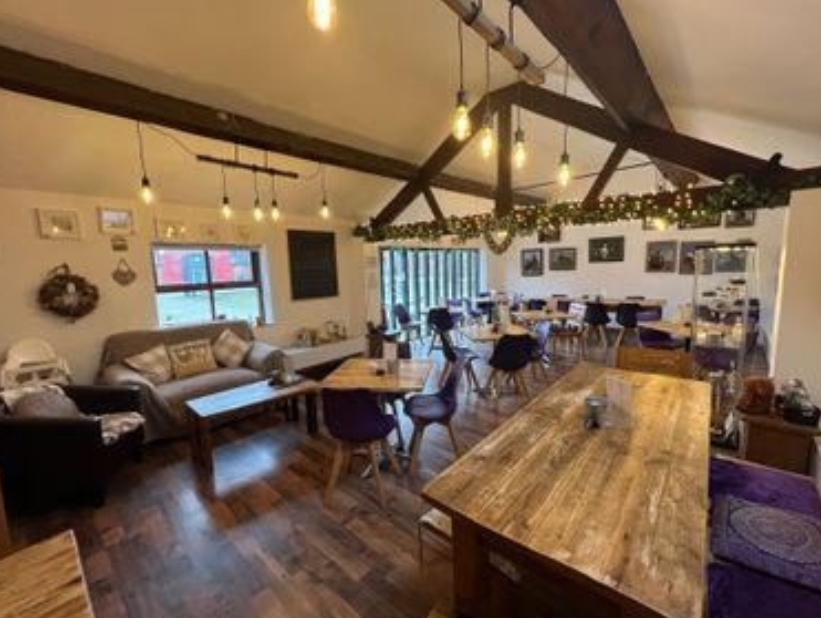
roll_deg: +1.7
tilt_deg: -8.2
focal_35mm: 14
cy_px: 310
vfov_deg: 85.8
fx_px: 332
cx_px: 429
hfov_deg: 101.9
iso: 250
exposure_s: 1/50
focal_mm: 1.57
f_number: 1.8
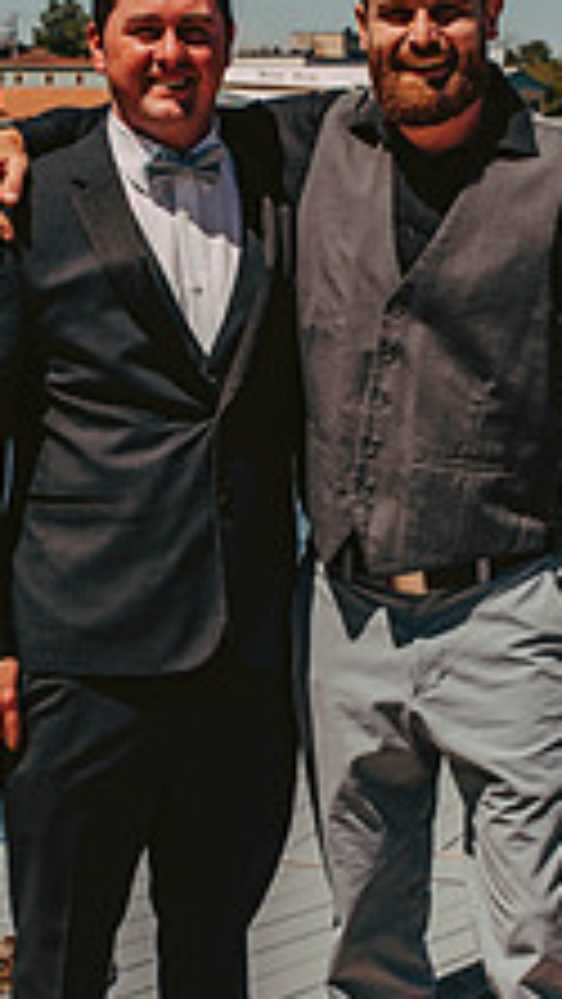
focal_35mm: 106
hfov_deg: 11.4
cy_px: 477
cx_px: 225
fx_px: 2806
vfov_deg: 20.2
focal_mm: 50
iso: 125
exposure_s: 1/500
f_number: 7.1
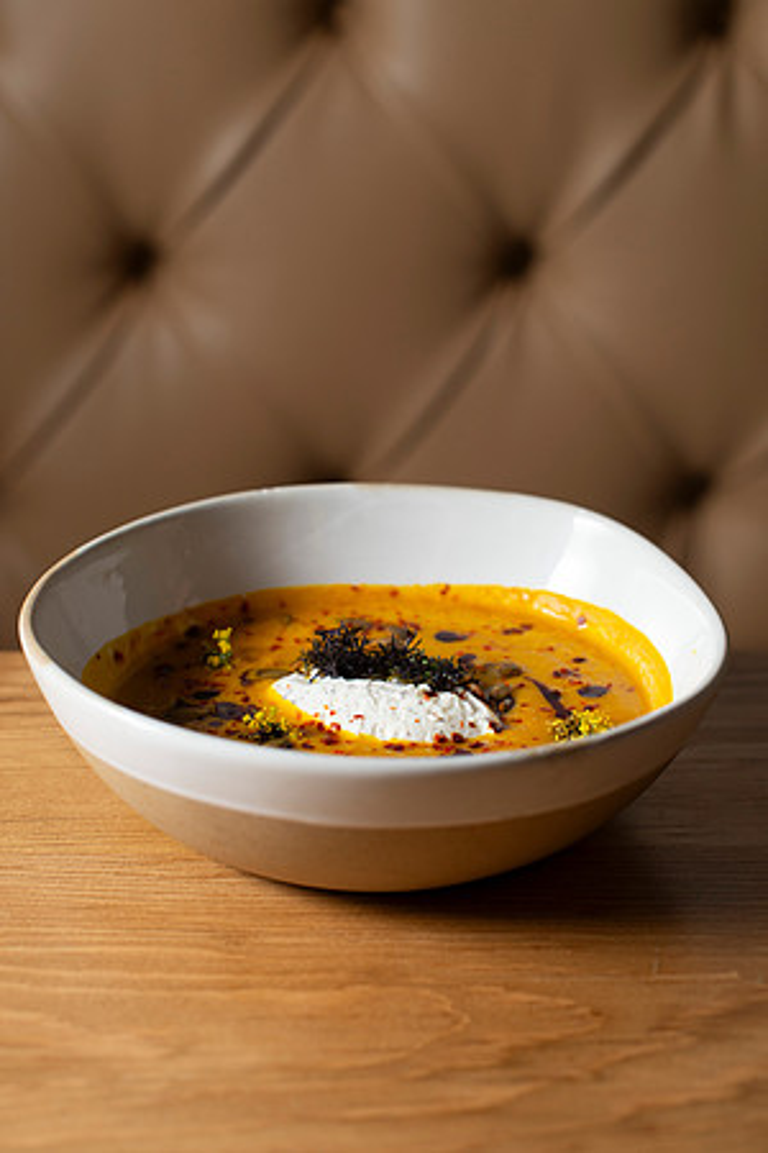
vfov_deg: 39.6
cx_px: 384
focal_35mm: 50
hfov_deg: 27.0
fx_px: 1600
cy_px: 576
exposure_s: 1/200
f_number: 4
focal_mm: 50
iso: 200
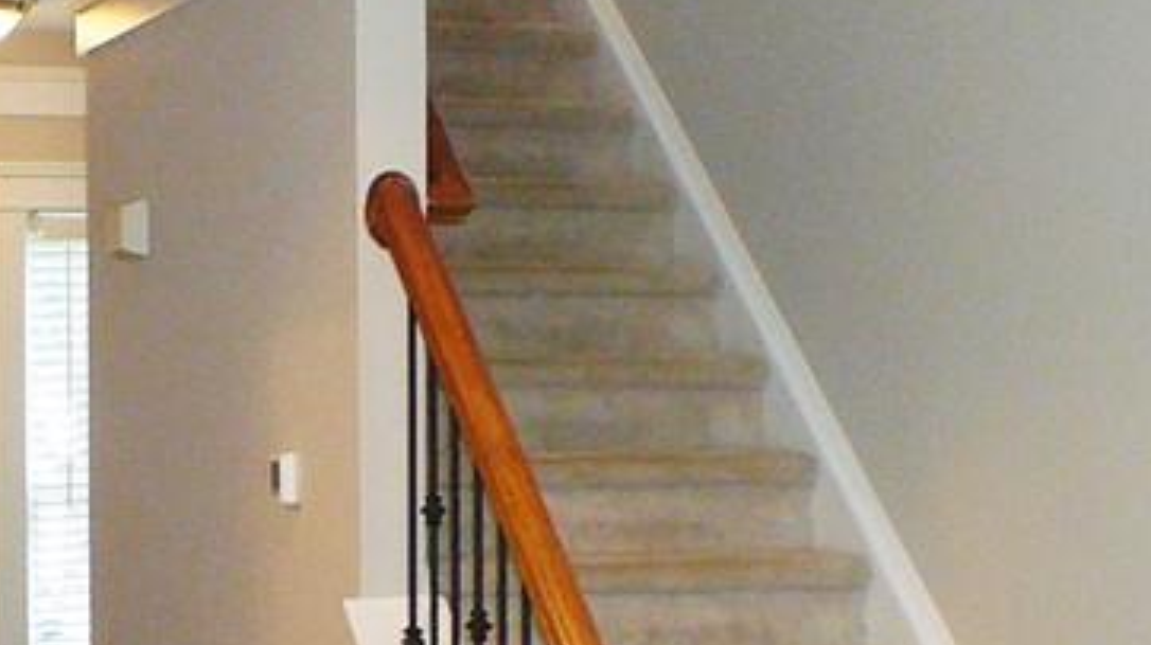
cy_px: 569
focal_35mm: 145
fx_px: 4422
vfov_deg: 8.3
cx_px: 496
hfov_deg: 14.8
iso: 200
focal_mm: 7
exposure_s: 1/30
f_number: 3.3
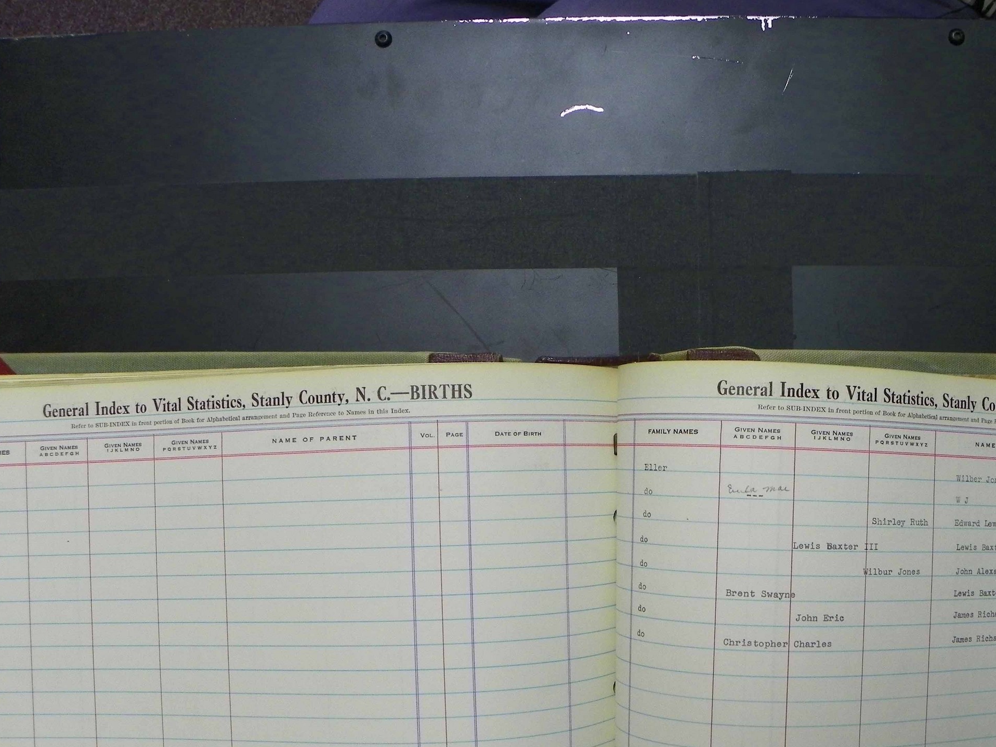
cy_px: 479
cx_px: 637
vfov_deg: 37.4
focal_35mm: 38
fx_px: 1093
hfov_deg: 48.4
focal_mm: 4.6
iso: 100
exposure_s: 1/30
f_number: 2.8
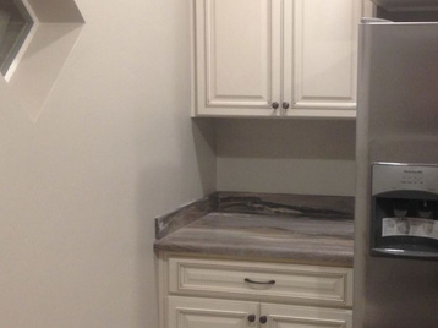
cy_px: 163
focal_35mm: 59
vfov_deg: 24.8
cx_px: 306
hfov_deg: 32.3
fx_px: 746
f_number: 2.4
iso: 100
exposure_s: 1/20
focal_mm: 4.12
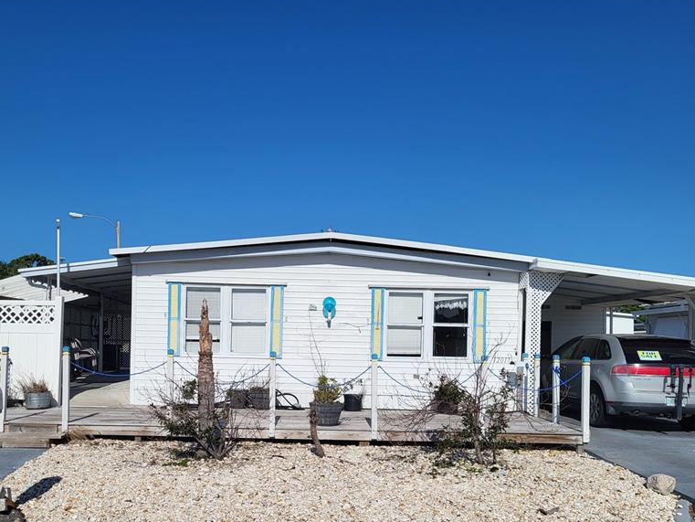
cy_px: 344
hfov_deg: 52.3
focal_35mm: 35
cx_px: 279
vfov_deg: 40.3
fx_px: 703
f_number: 1.8
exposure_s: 1/6201
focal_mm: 5.4
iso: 40
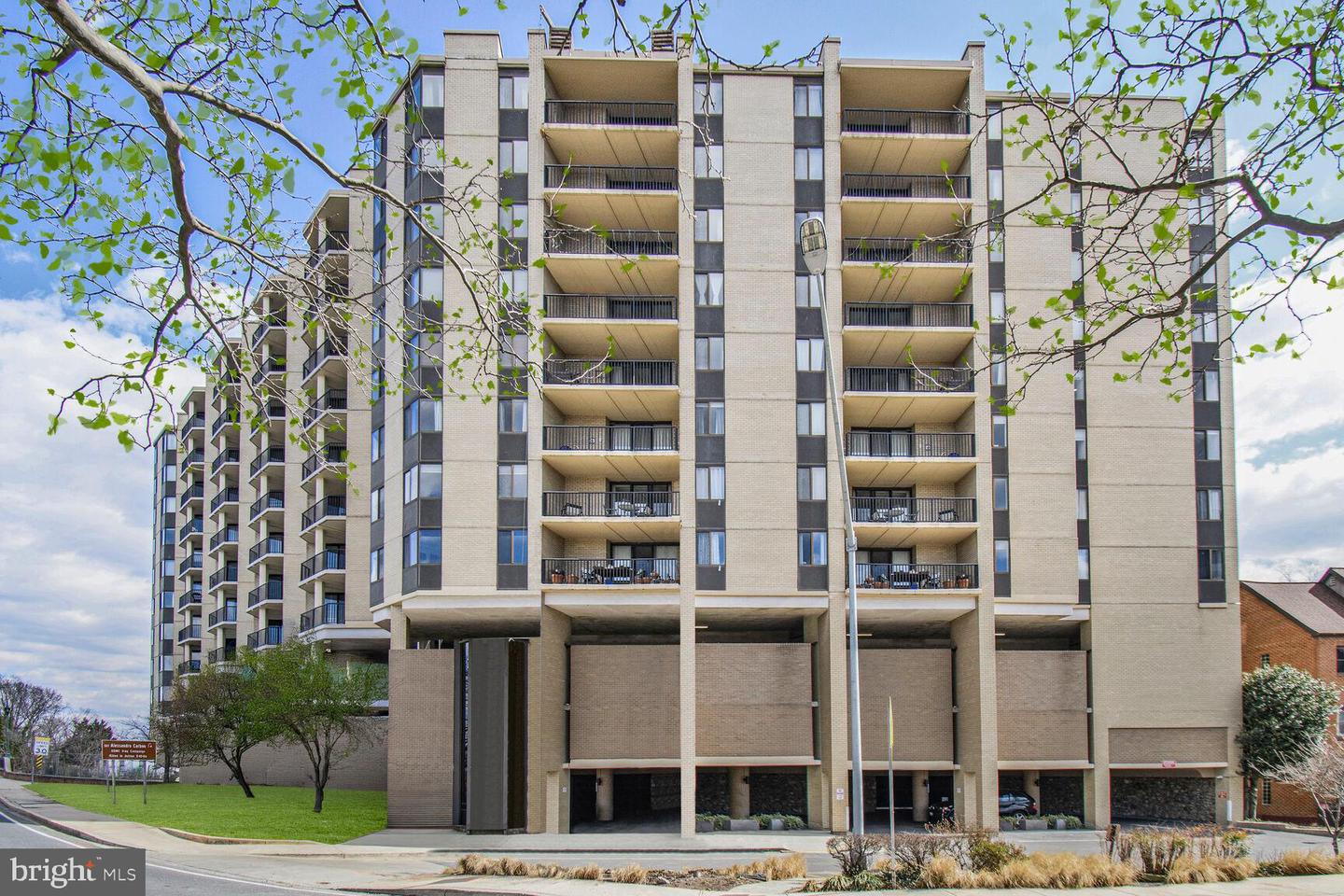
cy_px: 448
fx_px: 560
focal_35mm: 15
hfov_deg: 100.4
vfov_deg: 77.3
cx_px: 672
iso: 200
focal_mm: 10
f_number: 8
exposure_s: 1/320
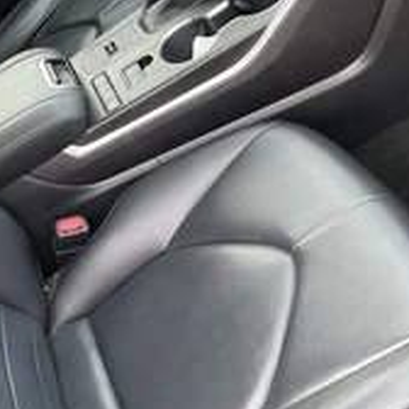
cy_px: 202
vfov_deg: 29.1
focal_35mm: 59
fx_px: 789
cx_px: 37
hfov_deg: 27.9
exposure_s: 1/97
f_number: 1.8
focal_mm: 3
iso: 64
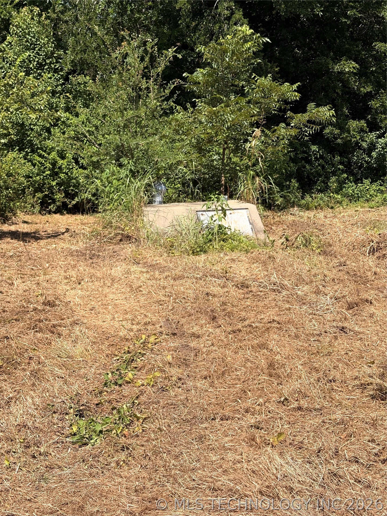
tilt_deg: -7.7
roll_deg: -0.2
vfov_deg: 36.8
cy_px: 258
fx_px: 775
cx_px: 194
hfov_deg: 28.0
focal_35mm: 52
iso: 32
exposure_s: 1/2075
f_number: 1.6
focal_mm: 5.96
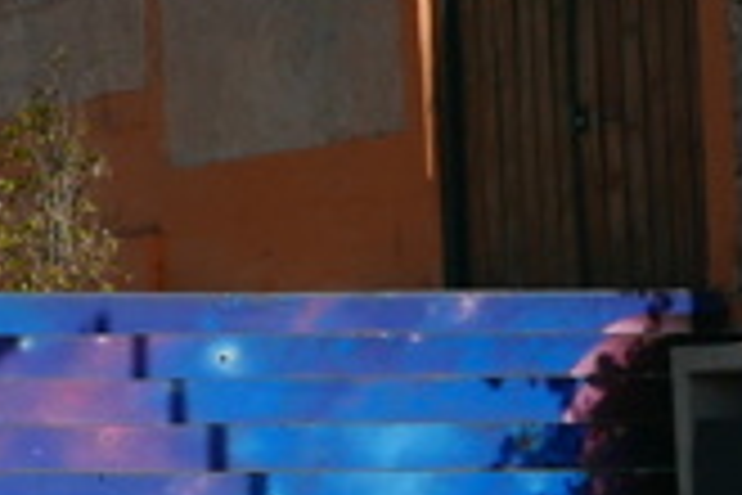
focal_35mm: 181
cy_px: 112
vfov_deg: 7.6
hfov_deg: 9.5
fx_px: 3730
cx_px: -1275
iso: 200
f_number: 5.6
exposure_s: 1/1300
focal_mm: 11.4
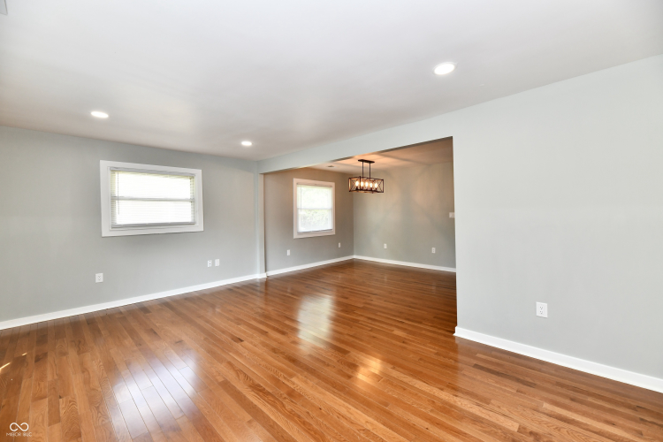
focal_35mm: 14
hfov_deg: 104.3
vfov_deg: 81.2
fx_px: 258
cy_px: 221
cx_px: 332
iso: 640
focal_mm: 14
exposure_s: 1/60
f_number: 6.3
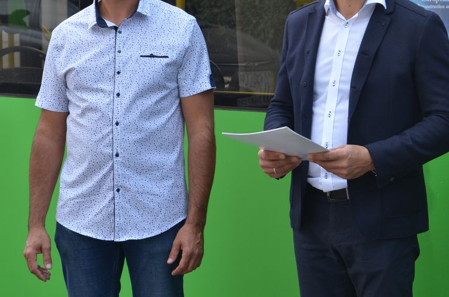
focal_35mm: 158
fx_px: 1966
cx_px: 348
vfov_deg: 8.6
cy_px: 46
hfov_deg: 13.0
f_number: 7.1
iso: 250
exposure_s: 1/250
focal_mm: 58
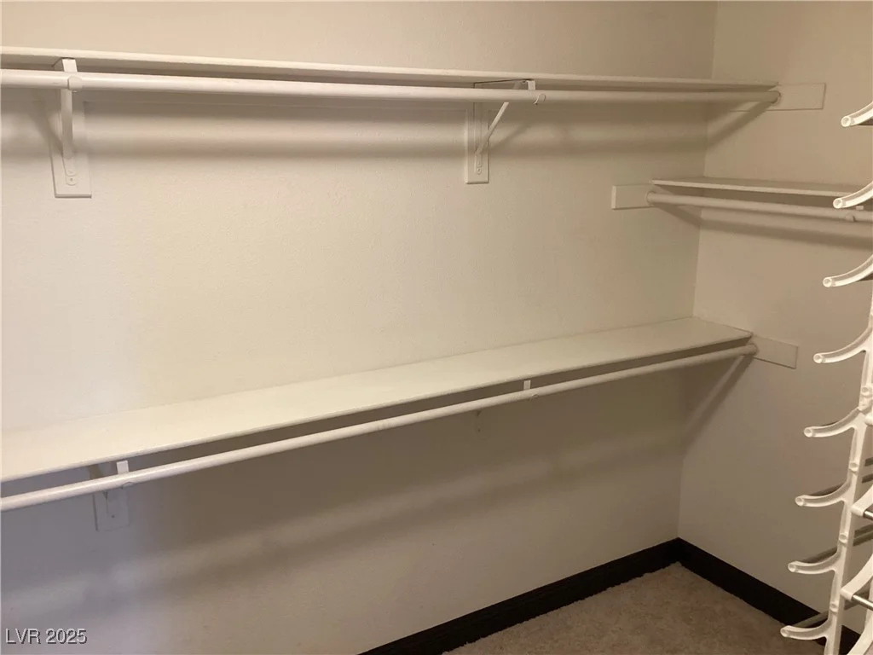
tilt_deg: -14.4
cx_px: 436
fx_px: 782
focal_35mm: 31
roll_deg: +0.2
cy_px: 328
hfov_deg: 58.4
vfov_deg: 45.4
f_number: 2.4
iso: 250
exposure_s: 1/60
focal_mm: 3.3
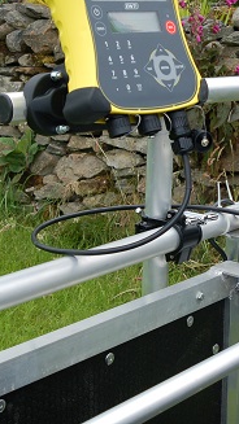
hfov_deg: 14.8
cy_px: 166
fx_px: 912
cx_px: 214
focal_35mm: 81
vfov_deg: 26.1
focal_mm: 28
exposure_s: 1/200
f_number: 7.1
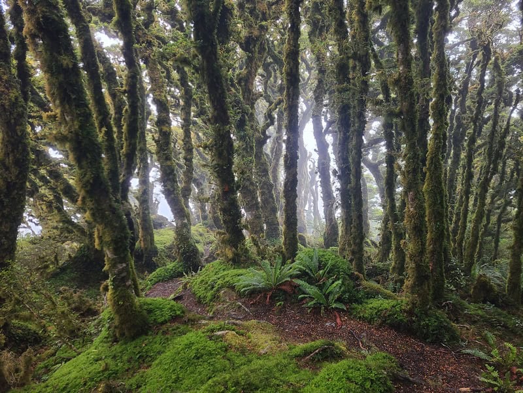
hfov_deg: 67.3
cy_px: 196
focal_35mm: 26
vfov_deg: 53.1
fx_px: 393
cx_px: 262
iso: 80
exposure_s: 1/60
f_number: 1.8
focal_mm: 5.4
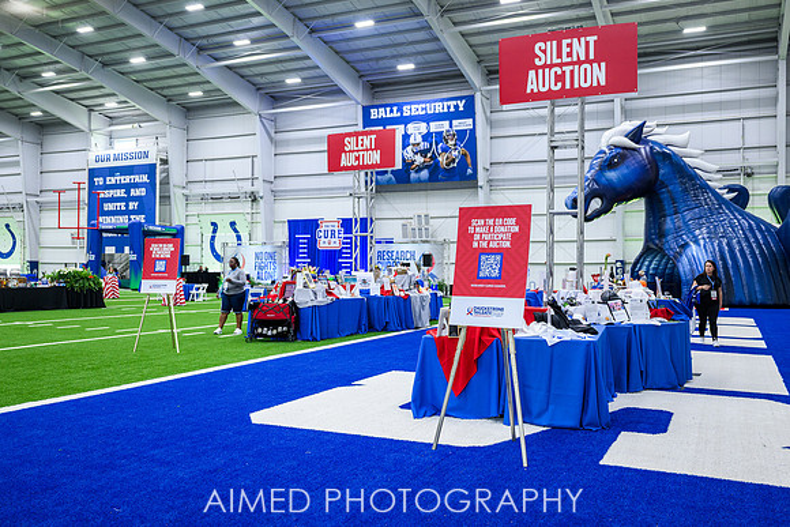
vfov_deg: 40.6
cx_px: 402
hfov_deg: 58.1
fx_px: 712
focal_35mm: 32
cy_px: 264
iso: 1250
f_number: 2.8
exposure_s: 1/200
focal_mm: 30.5
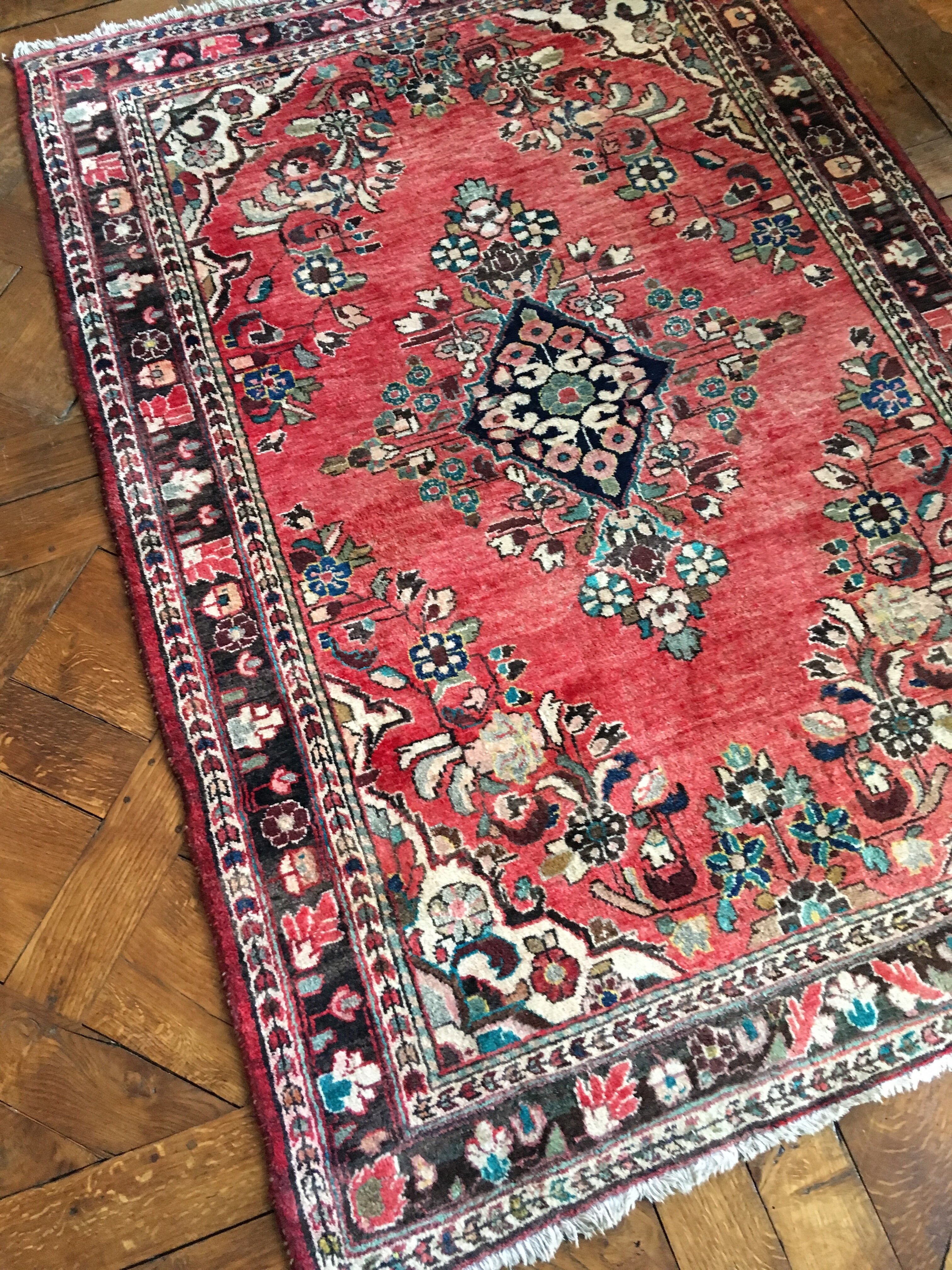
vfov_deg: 61.7
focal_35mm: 29
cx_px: 476
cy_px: 635
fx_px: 1063
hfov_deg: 48.2
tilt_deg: -65.5
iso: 200
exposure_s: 1/20
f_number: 2.2
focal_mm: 4.15
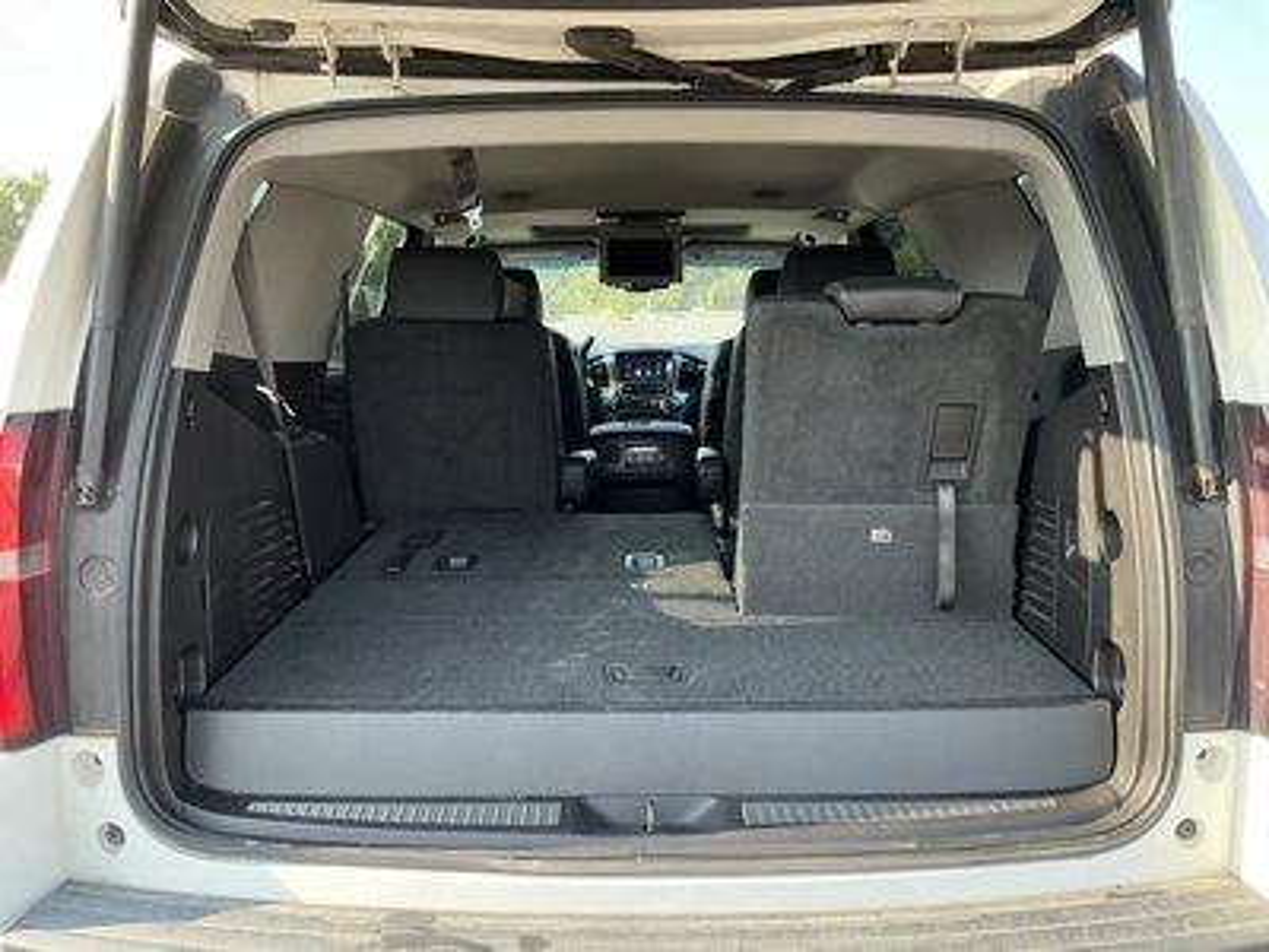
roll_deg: +1.1
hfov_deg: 63.4
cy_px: 476
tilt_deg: -6.9
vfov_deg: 49.7
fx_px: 1026
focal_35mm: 28
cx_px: 634
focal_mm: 3
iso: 40
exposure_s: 1/122
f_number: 1.8
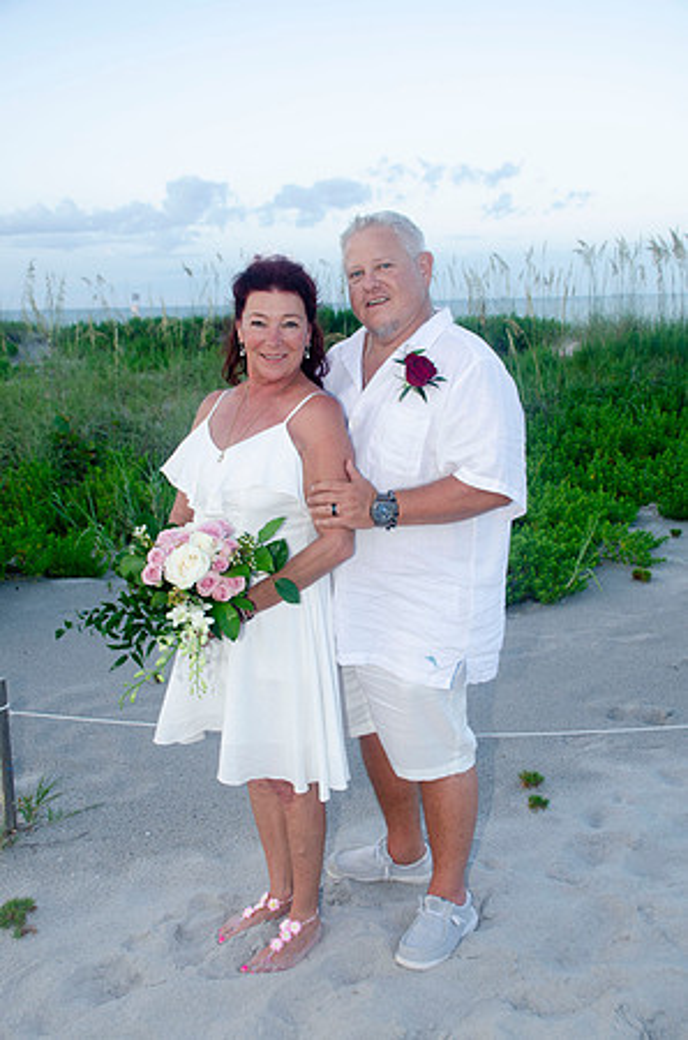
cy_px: 520
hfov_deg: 36.7
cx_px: 344
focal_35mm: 36
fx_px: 1037
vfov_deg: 53.2
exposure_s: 1/50
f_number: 5.6
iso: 200
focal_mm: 24
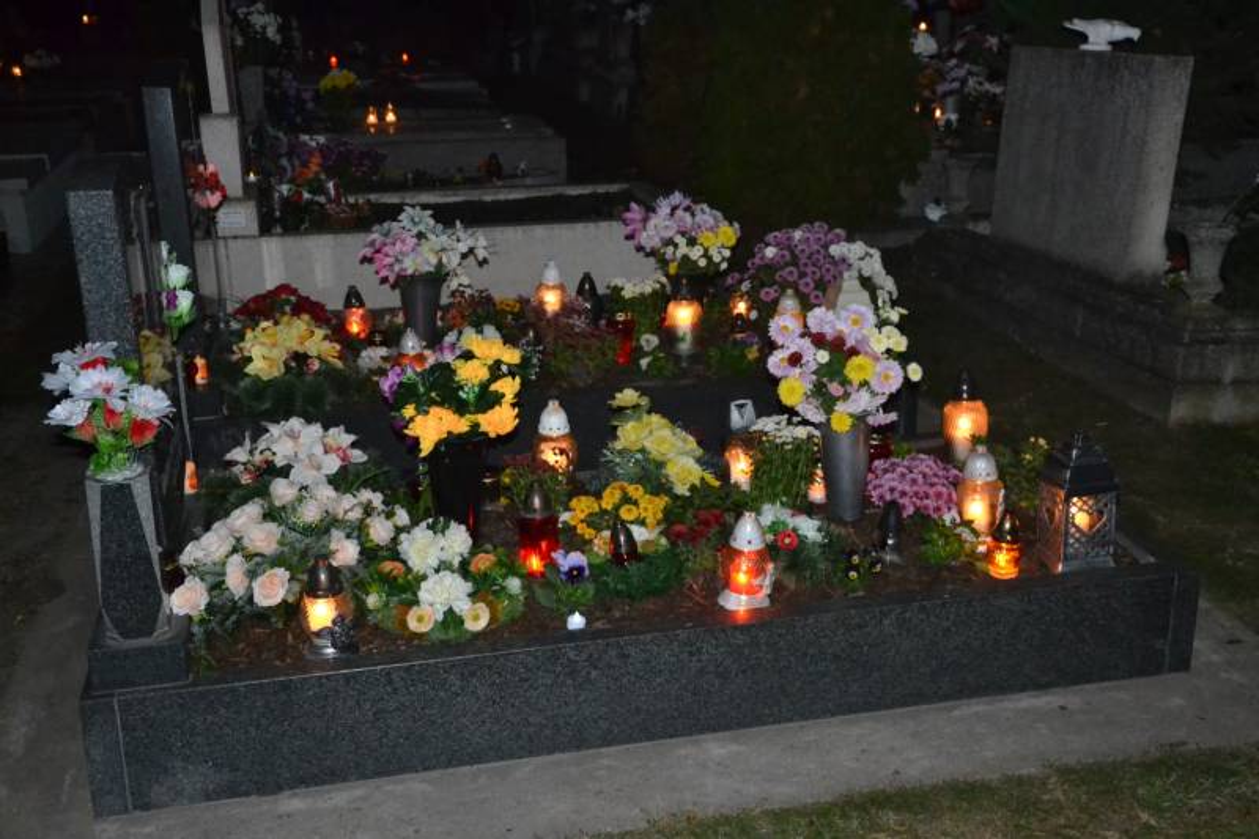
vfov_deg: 34.2
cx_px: 630
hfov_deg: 49.6
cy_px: 420
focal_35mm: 39
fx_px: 1364
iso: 3200
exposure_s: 1/60
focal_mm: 26
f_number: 4
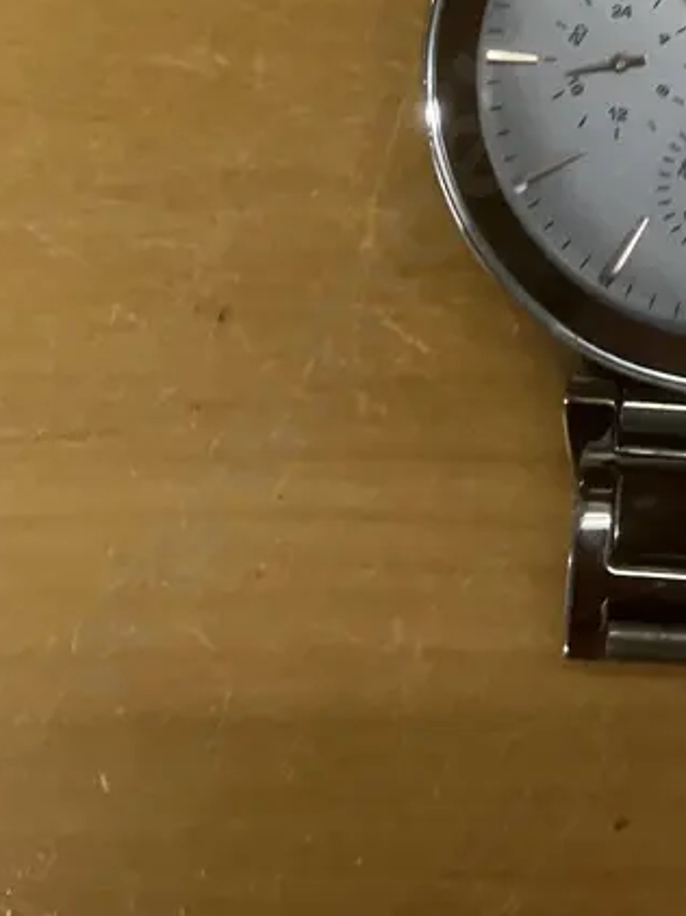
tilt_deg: -81.3
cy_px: -193
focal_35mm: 68
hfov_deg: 20.7
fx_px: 1799
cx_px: 736
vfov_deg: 25.5
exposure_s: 1/50
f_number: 1.8
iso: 200
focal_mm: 3.99
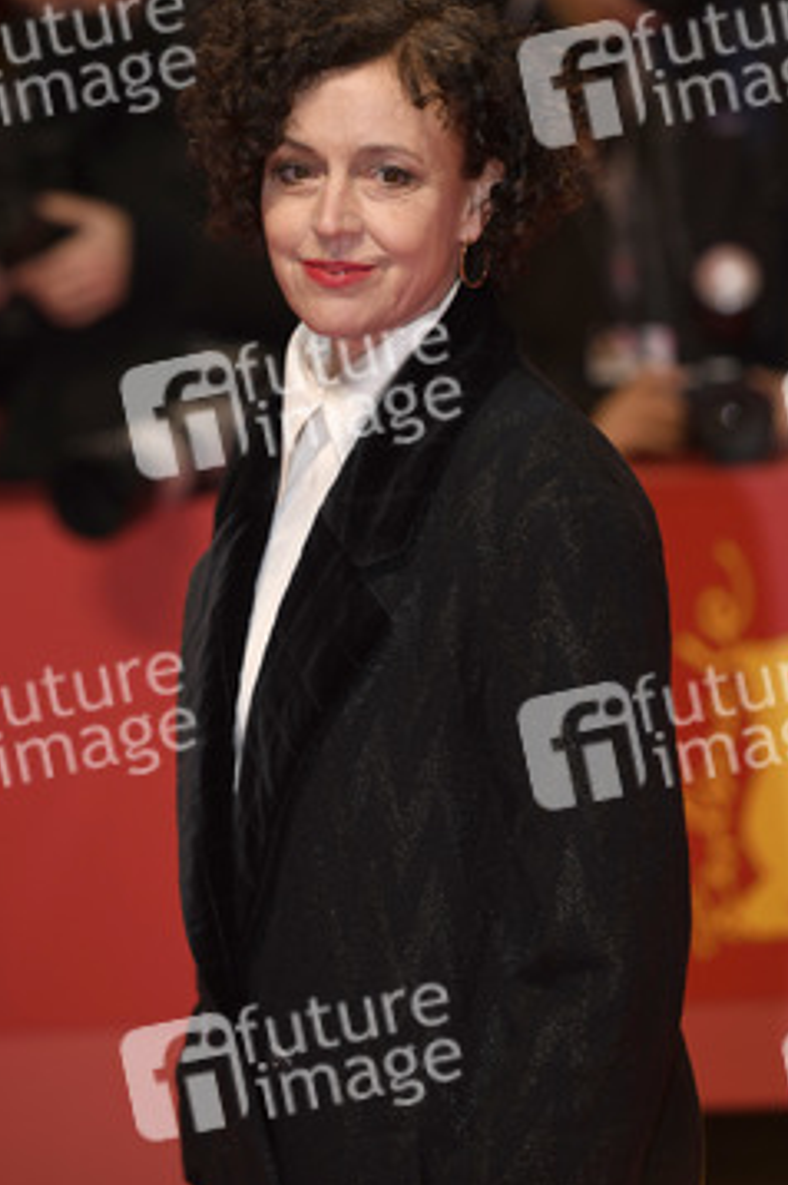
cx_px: 387
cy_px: 566
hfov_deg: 7.7
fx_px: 5888
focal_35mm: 179
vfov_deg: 11.5
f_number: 3.5
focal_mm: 160
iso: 800
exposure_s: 1/400
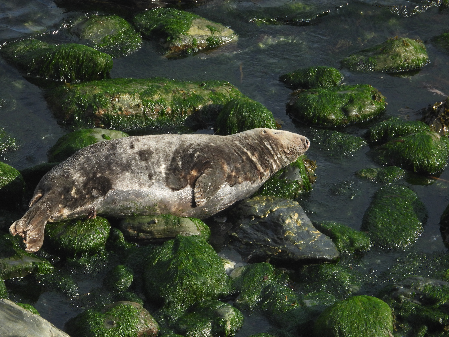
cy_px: 168
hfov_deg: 2.0
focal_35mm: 1000
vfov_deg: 1.5
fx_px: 12971
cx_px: 224
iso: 250
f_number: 5.6
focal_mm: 180
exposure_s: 1/500
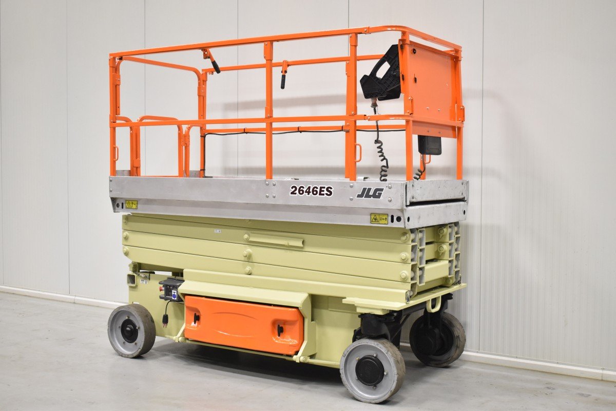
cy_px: 206
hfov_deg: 43.6
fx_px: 770
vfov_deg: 29.9
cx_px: 308
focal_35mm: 45
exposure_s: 1/50
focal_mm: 30
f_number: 5
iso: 1600
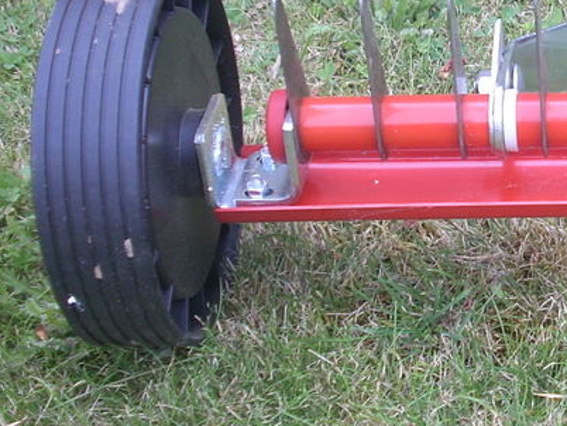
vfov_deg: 16.0
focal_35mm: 92
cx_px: 633
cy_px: 120
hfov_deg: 20.3
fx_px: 1508
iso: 64
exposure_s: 1/136
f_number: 2.8
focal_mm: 6.2
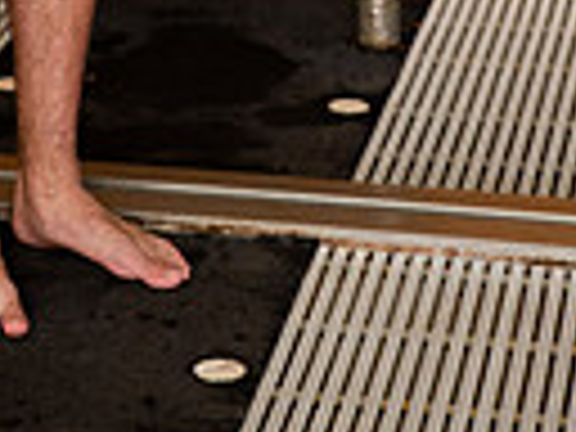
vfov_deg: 7.4
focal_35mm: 189
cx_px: 9
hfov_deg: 10.4
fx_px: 3145
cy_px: -544
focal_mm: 56
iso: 800
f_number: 5
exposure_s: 1/200
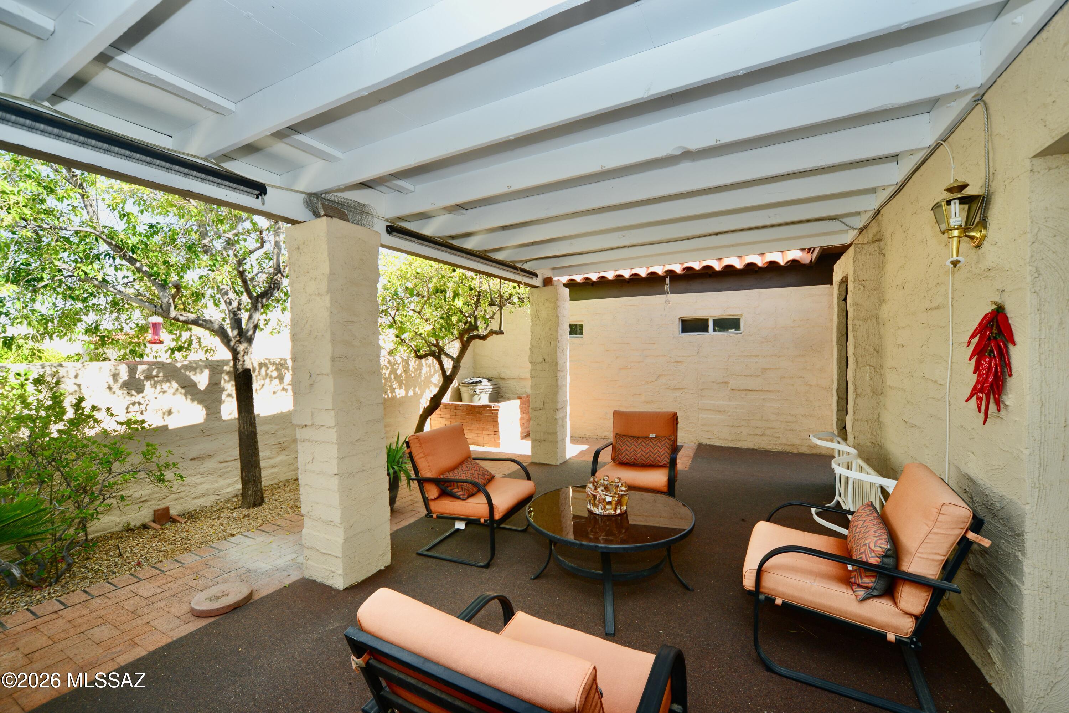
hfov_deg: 100.4
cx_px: 534
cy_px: 356
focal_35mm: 15
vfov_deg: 77.3
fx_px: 445
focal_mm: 15
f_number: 7.1
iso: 320
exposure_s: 1/200
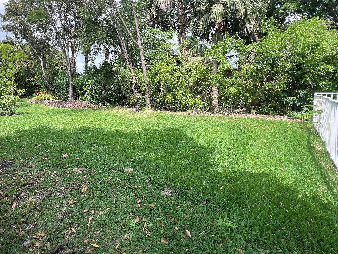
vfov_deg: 77.2
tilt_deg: -3.3
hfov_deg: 93.1
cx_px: 133
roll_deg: +1.0
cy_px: 101
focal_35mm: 16
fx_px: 156
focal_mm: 1.57
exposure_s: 1/686
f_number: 1.8
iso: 32
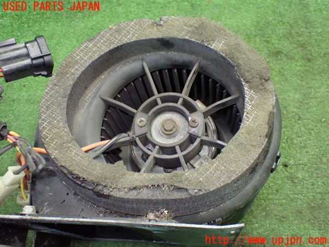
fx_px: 342
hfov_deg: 51.4
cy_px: 124
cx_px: 164
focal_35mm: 36
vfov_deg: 39.7
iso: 800
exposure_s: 1/60
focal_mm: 6.37
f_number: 2.5
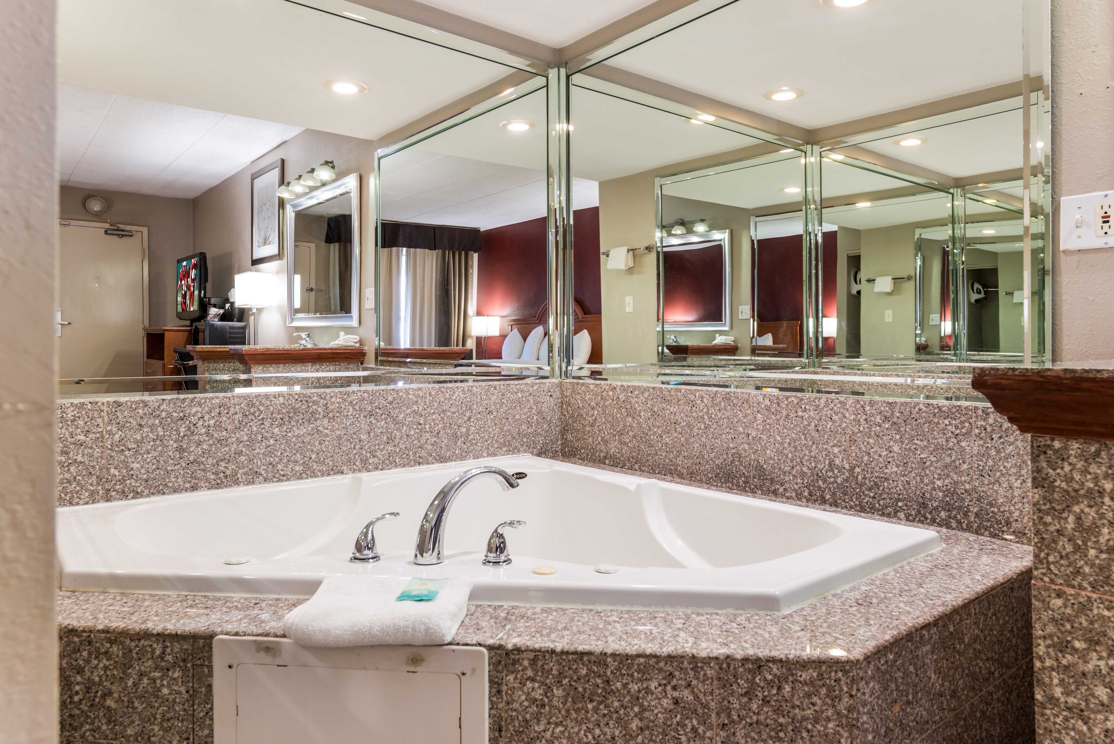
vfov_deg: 57.3
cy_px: 372
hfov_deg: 78.6
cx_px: 557
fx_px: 681
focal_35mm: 22
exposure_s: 1/1.25
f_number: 8
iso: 320
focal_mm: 22
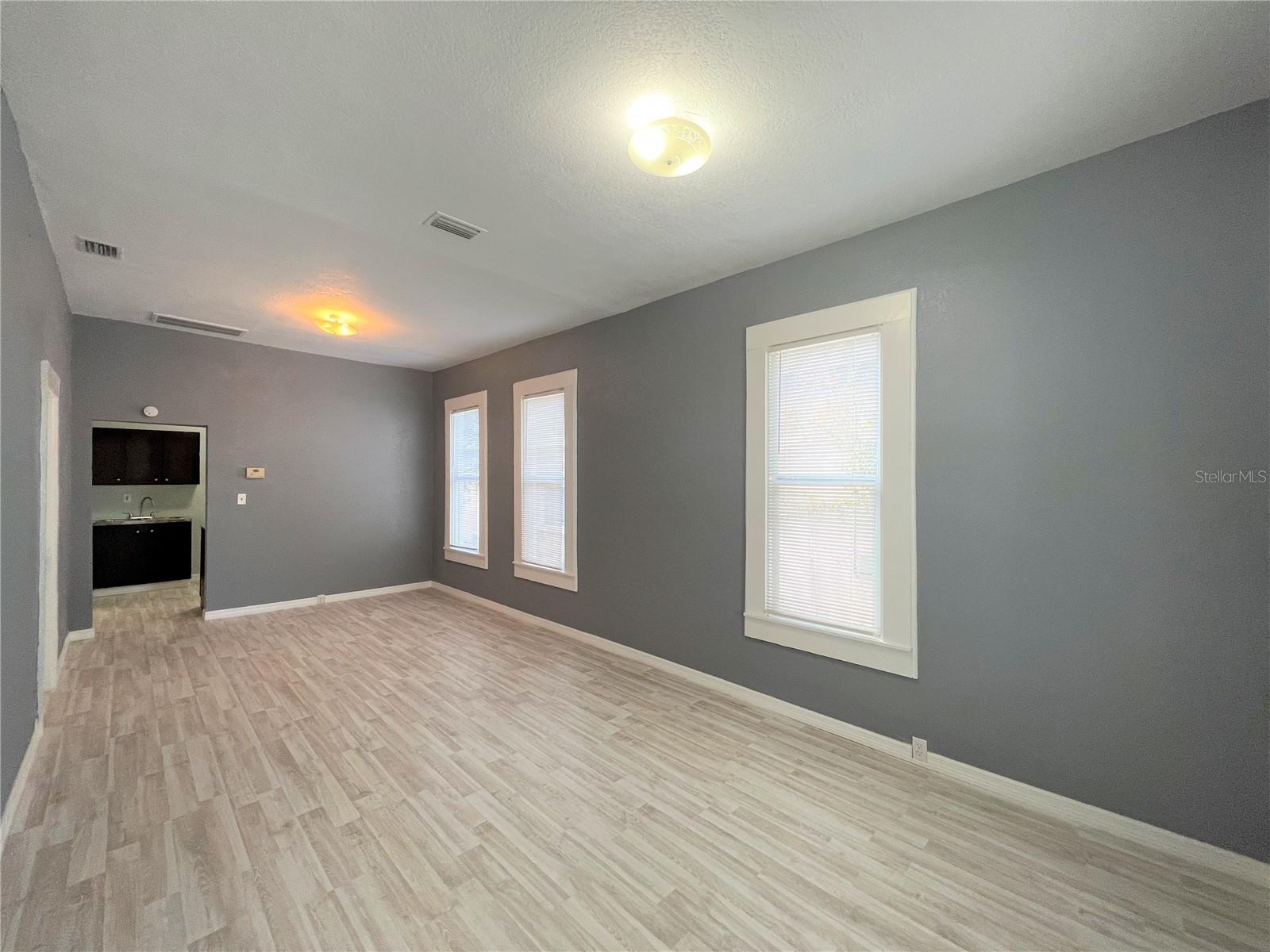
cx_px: 635
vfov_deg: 89.9
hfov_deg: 106.2
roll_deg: -0.7
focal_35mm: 13
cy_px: 476
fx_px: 477
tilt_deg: -0.1
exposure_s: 1/120
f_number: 1.8
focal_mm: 1.57
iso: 125
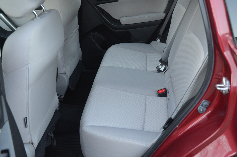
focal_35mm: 46
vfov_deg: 28.8
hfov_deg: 42.4
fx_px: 305
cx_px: 118
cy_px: 78
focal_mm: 31
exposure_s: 1/40
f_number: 4
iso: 800
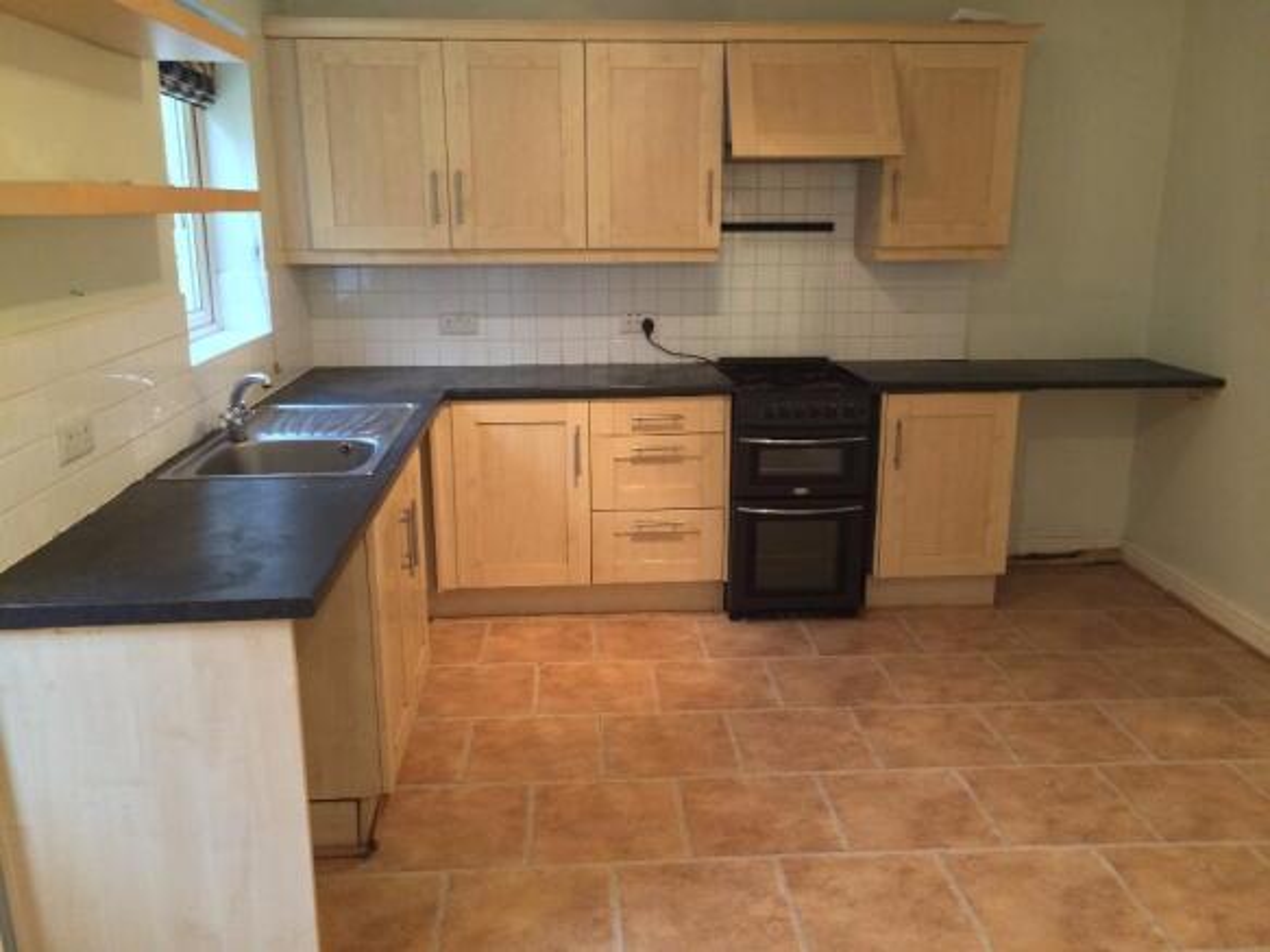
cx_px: 635
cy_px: 476
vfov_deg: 46.8
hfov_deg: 60.0
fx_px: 1100
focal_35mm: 30
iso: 320
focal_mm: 4.12
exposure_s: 1/33
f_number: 2.2
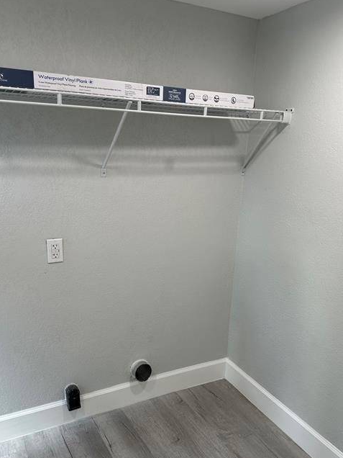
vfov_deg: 61.4
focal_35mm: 29
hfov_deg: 48.2
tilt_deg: -14.5
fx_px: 383
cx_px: 170
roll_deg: -4.0
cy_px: 261
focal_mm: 6.86
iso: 80
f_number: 1.78
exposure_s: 1/120
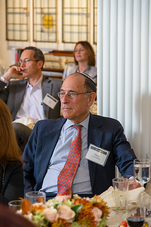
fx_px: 755
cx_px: 76
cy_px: 114
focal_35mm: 120
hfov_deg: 11.4
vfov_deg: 17.1
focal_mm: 120
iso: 800
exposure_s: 1/50
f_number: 5
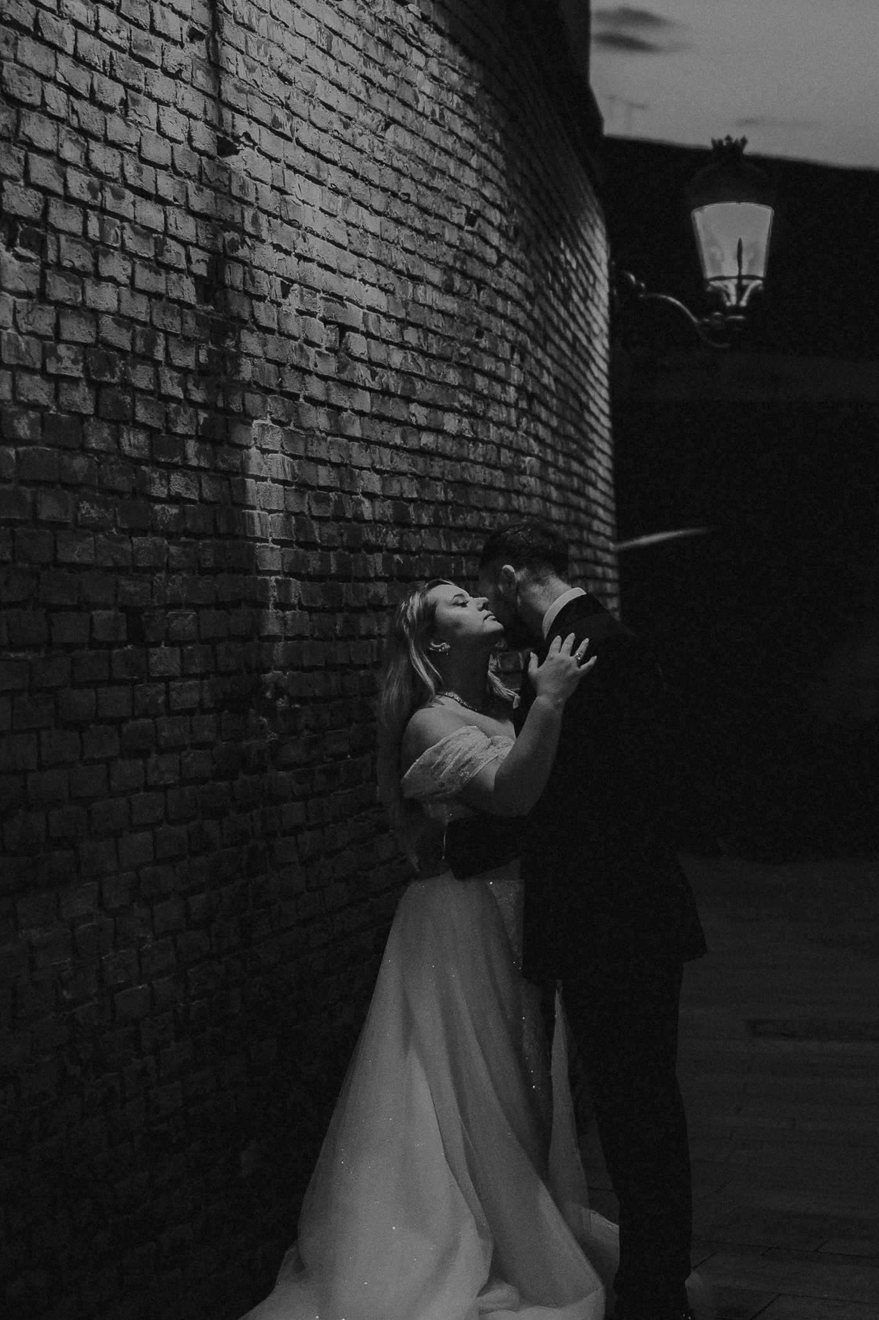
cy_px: 208
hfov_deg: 20.7
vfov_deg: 30.0
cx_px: 711
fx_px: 2381
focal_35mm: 65
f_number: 1.4
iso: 1000
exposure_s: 1/640
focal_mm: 35
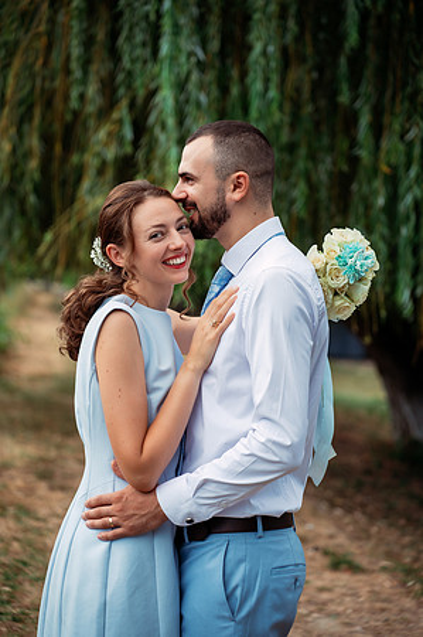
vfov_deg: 27.0
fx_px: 1325
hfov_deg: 18.1
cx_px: 212
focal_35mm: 75
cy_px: 318
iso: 250
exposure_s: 1/800
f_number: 2.8
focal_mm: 75
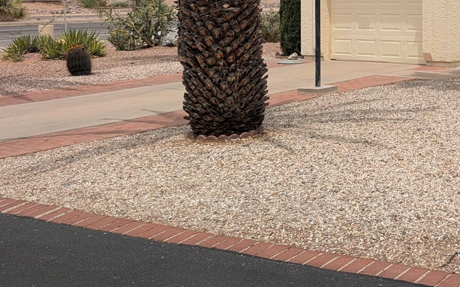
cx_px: 453
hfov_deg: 32.5
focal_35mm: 58
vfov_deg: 21.1
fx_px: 727
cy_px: -40
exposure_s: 1/1577
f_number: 1.68
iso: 21
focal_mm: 6.9
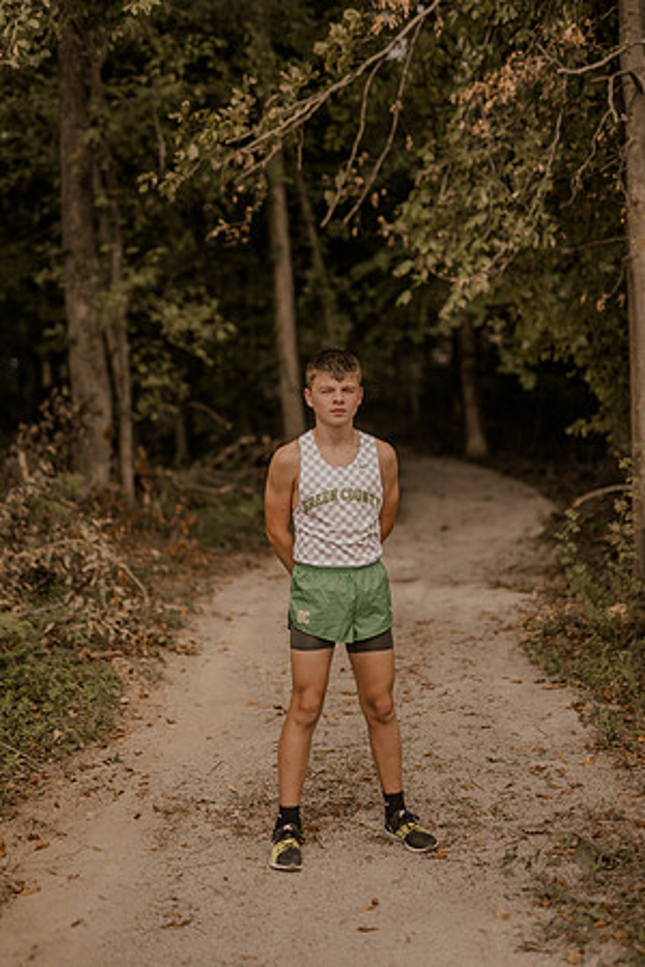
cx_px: 322
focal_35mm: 50
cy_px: 484
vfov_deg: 39.6
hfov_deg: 27.0
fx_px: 1344
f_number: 1.4
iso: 64
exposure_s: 1/1250
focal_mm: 50
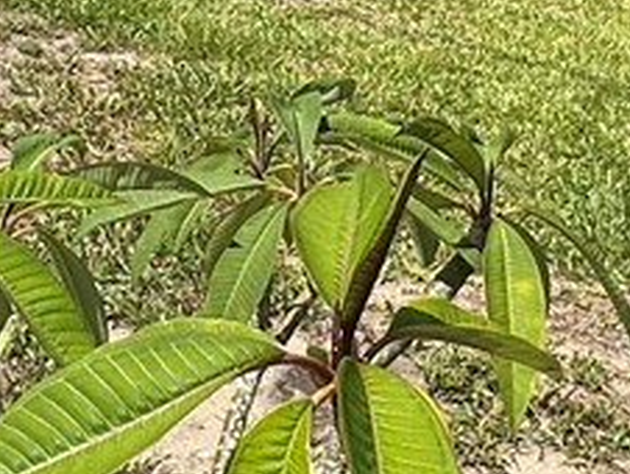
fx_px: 1804
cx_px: 109
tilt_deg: -4.8
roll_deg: -0.3
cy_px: -234
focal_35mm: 99
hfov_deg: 19.6
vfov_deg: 14.0
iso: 40
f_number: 2.2
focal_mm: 2.22
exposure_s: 1/1233
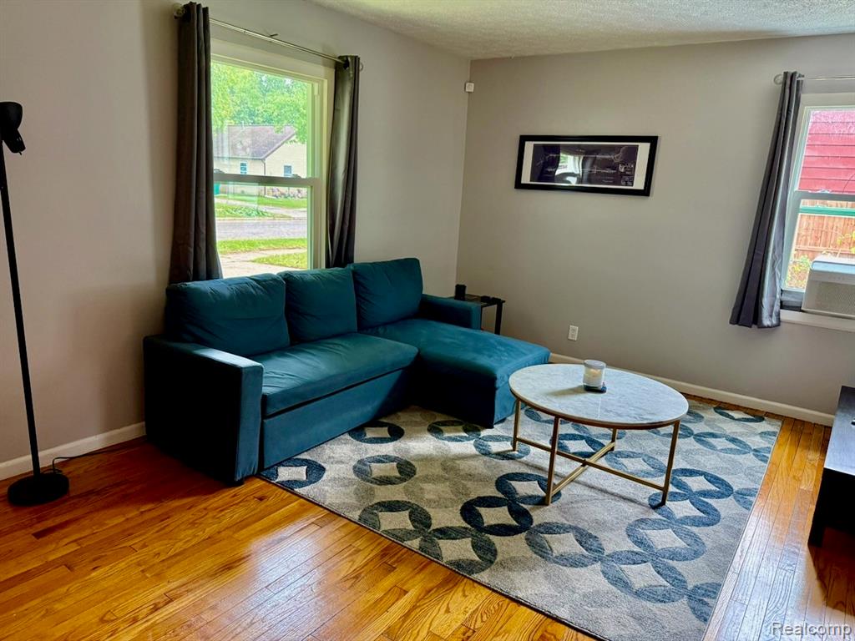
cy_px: 320
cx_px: 428
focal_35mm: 24
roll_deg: -3.5
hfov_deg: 71.6
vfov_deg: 56.8
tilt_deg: -13.4
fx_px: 593
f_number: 1.78
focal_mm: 6.76
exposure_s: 1/60
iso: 250
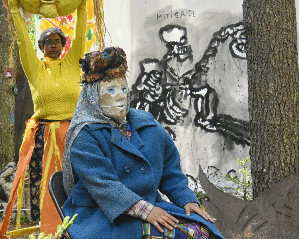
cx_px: 120
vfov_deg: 10.0
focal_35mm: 154
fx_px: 1362
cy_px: 102
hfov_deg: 12.5
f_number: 7.1
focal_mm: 55
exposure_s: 1/500
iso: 6400
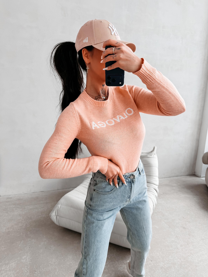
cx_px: 104
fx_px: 192
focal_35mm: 24
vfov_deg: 71.6
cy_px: 138
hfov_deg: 56.8
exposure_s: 1/120
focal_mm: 6.76
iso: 100
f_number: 1.8
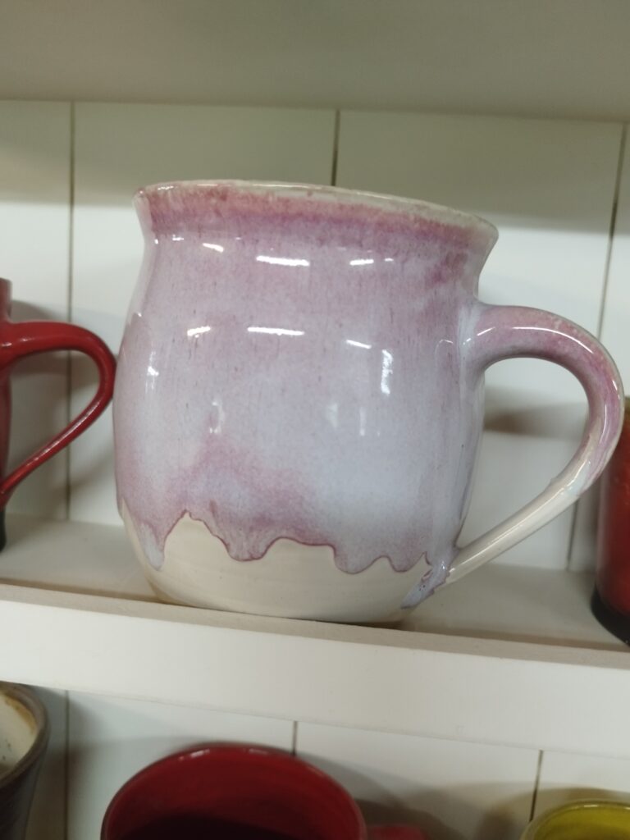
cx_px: 315
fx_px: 607
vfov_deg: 69.4
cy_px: 420
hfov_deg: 54.9
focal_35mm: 25
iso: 750
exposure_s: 1/33.3
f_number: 1.89
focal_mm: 5.95
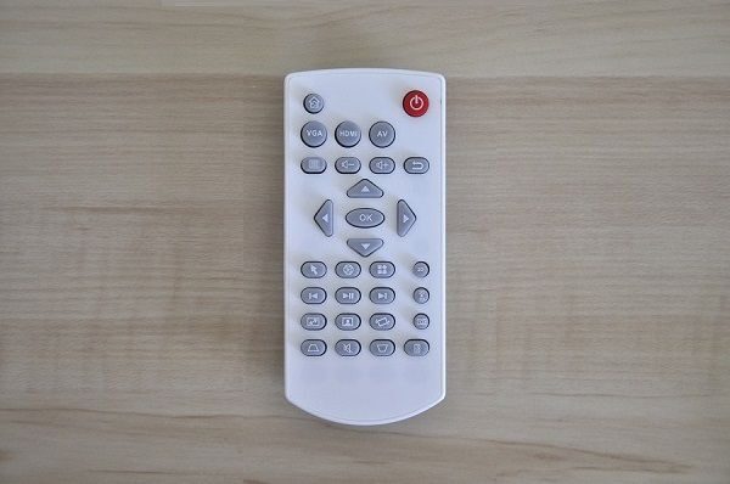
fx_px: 1367
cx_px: 365
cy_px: 242
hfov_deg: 29.9
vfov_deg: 20.1
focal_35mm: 68
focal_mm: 45
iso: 560
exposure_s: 1/60
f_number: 4.8
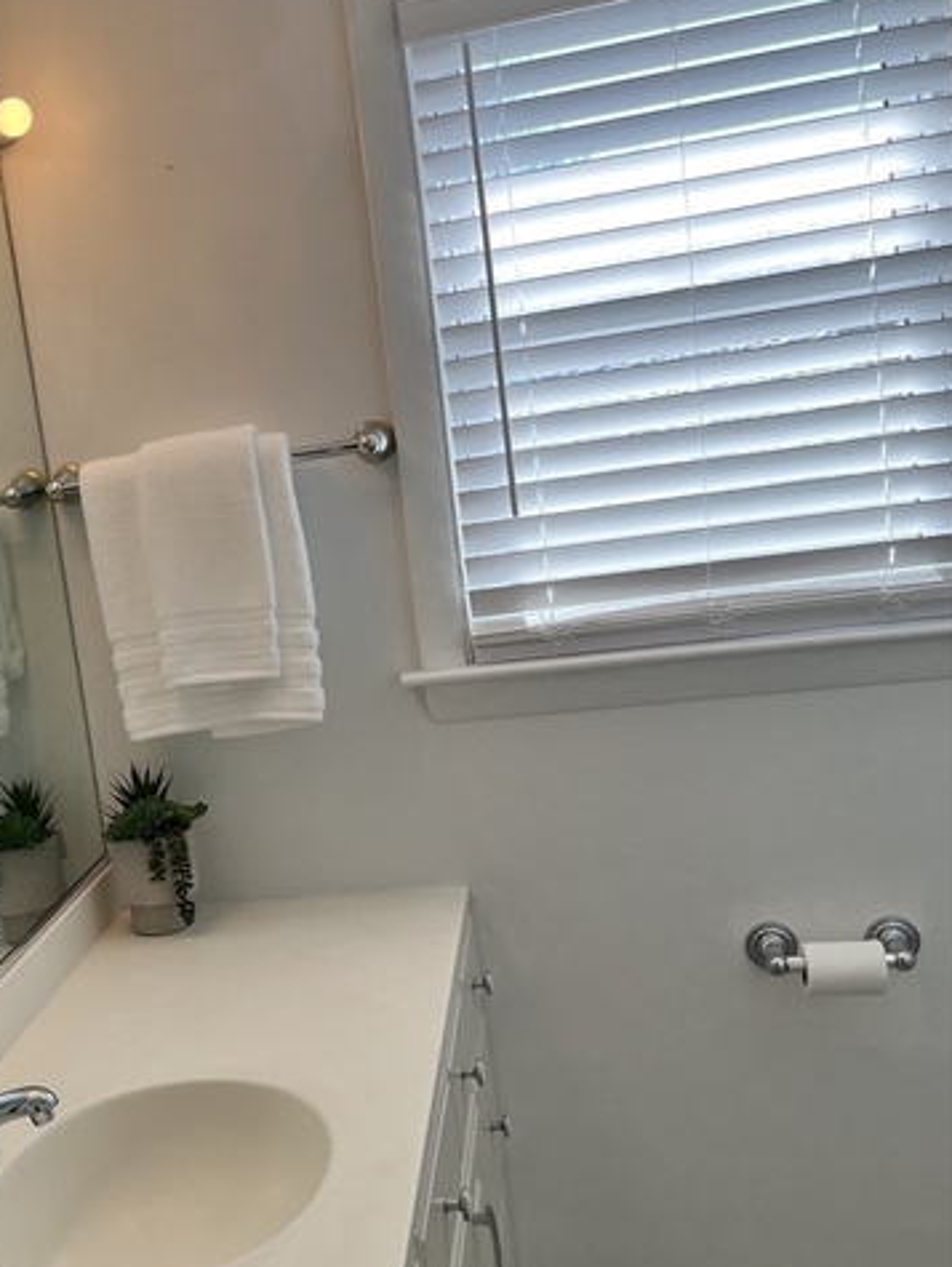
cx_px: 195
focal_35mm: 42
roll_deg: +8.0
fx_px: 1538
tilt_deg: -6.9
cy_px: 710
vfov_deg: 44.7
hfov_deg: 33.4
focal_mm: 5.1
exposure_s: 1/354
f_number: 1.6
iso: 50
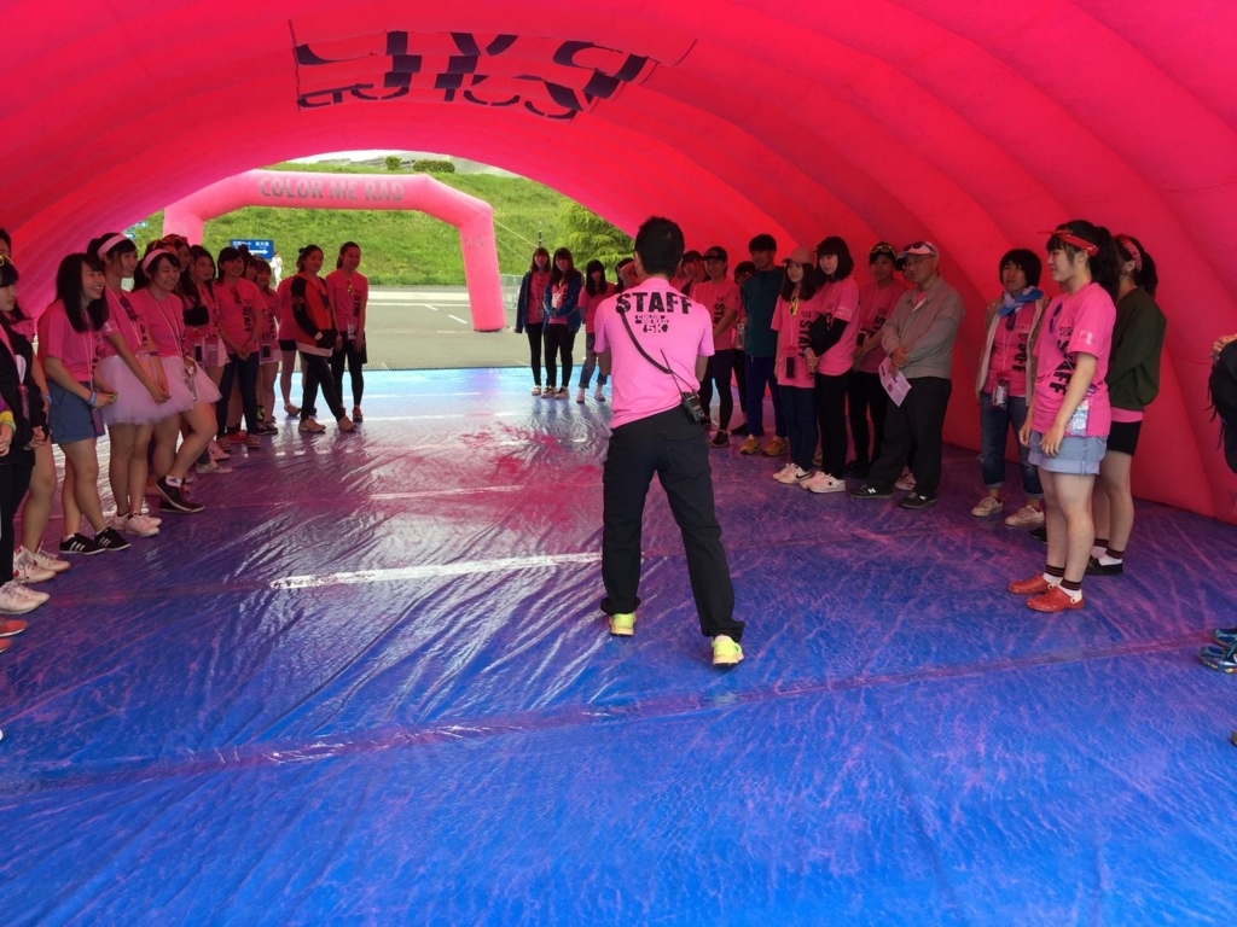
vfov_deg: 48.2
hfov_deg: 61.7
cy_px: 464
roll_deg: -1.8
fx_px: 1036
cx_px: 618
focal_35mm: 29
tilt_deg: -10.1
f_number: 2.2
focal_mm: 4.15
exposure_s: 1/370
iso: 32
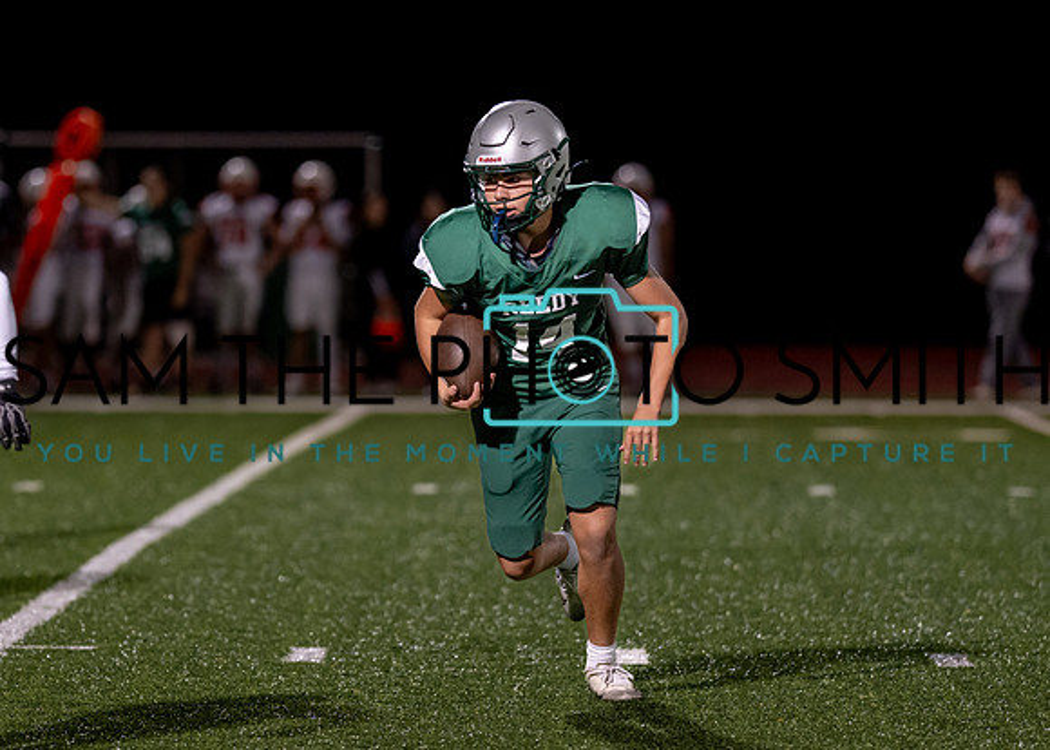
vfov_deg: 5.8
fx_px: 7364
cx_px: 470
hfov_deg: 8.2
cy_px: 376
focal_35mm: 247
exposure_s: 1/1250
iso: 1600
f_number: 1.8
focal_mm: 135
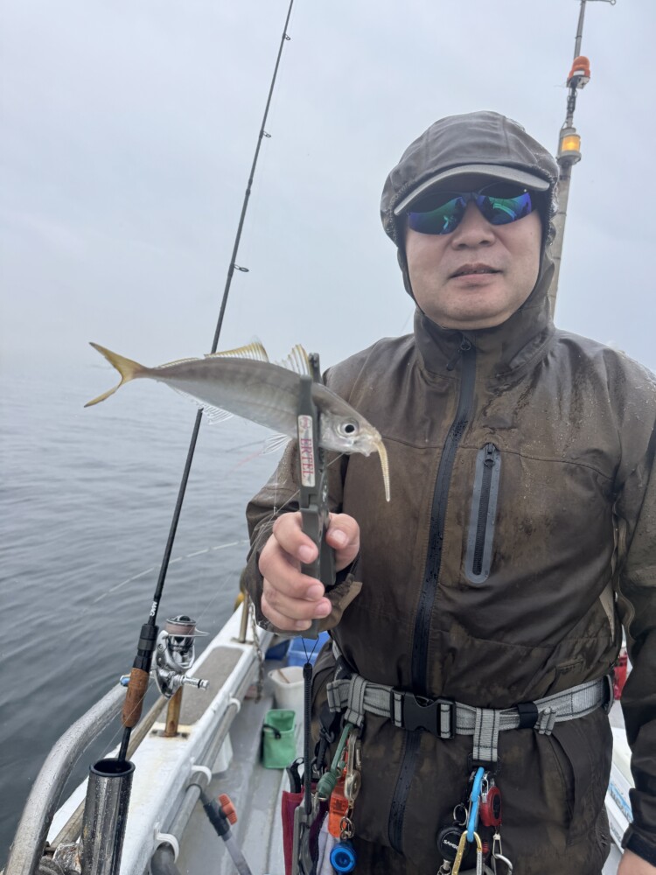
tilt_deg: -4.2
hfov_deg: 56.8
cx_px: 328
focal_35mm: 24
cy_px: 438
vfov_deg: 71.6
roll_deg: -7.8
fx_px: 606
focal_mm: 6.76
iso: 80
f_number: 1.78
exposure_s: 1/912
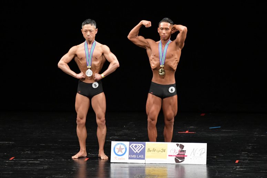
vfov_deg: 5.1
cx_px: 134
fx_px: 2002
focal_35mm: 270
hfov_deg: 7.6
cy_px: 89
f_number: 5.6
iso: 3200
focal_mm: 180
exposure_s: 1/400
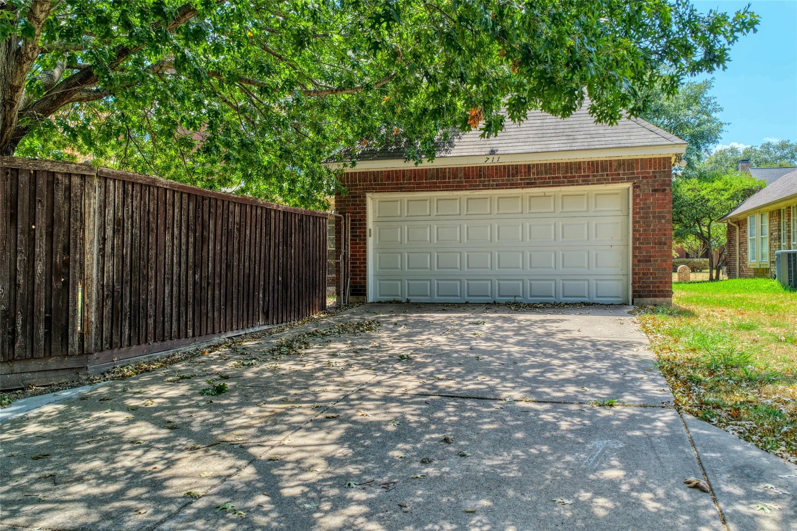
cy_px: 266
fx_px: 620
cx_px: 398
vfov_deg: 46.4
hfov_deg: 65.5
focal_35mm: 28
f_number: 2.8
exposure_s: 1/160
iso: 100
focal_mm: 14.4
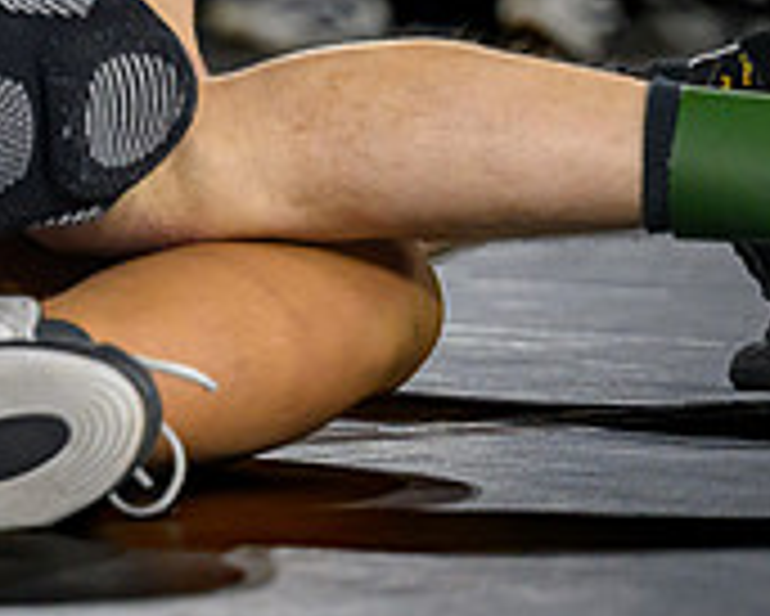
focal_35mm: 419
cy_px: 23
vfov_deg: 3.7
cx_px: -668
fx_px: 9554
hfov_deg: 4.6
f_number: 2.8
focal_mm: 110
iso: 1400
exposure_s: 1/800
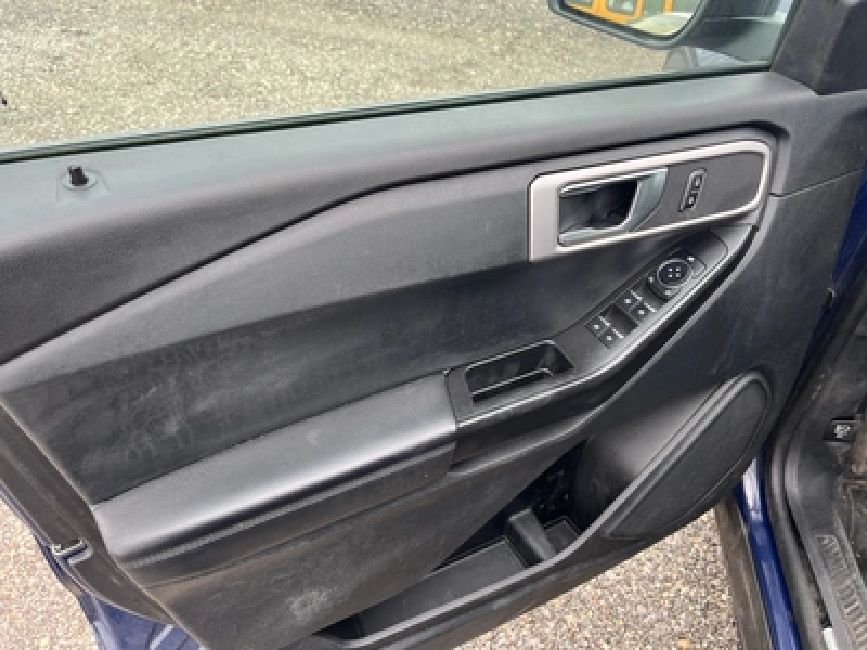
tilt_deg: -41.9
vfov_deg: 53.1
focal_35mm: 26
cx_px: 434
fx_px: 651
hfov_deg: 67.3
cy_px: 325
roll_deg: -1.0
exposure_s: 1/163
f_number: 1.6
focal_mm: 5.1
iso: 40
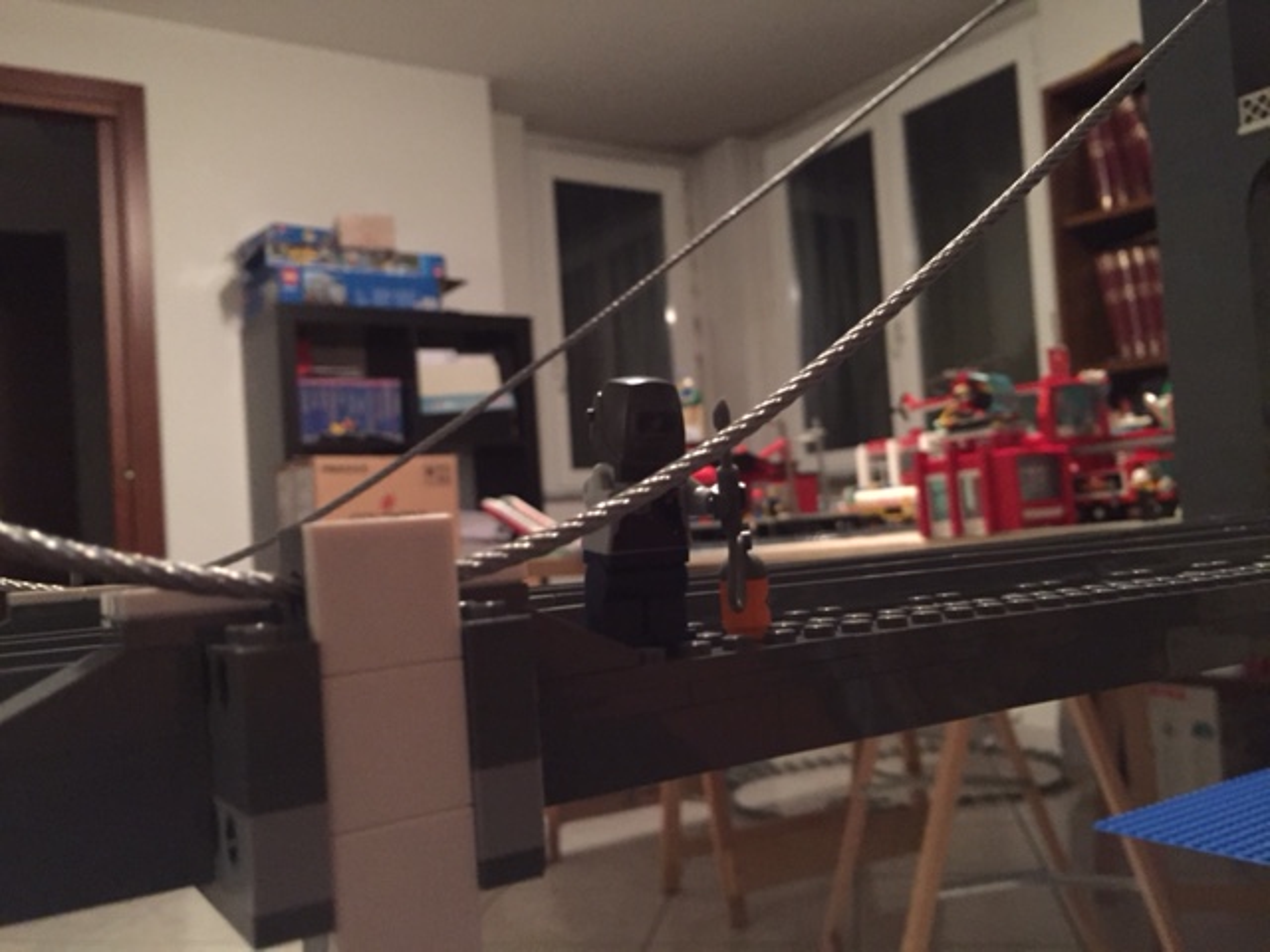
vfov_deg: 48.2
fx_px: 1064
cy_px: 476
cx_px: 635
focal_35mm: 29
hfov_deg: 61.7
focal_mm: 4.15
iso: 500
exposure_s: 1/17
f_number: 2.2
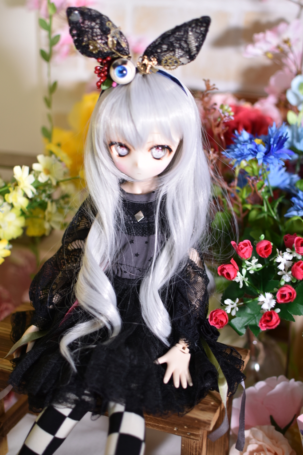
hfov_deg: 25.8
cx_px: 152
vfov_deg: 37.8
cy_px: 228
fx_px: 663
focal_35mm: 52
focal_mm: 35
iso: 100
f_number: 1.8
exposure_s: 1/60
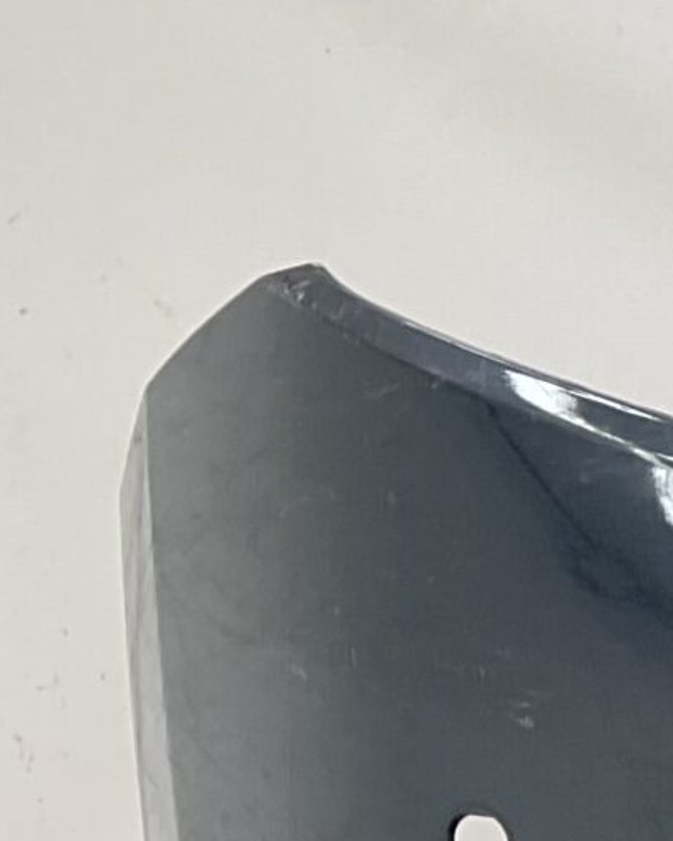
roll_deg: -1.6
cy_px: 875
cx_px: 2135
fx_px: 3610
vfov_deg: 13.1
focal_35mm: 145
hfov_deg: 8.6
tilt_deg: -5.5
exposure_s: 1/118
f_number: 1.8
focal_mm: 3
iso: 16
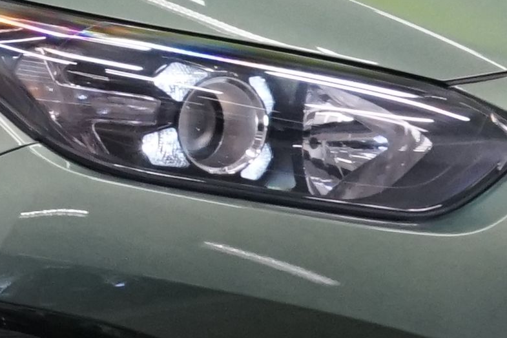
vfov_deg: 2.6
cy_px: -107
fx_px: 7533
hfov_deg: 3.8
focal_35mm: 535
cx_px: -377
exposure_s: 1/25
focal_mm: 70
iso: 2000
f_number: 8
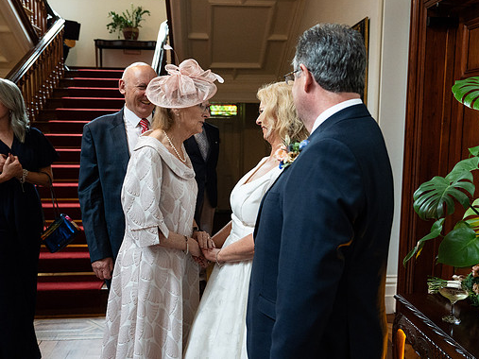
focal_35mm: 33
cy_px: 177
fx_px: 457
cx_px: 244
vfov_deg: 42.9
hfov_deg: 55.4
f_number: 3.5
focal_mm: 30
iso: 5000
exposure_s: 1/200
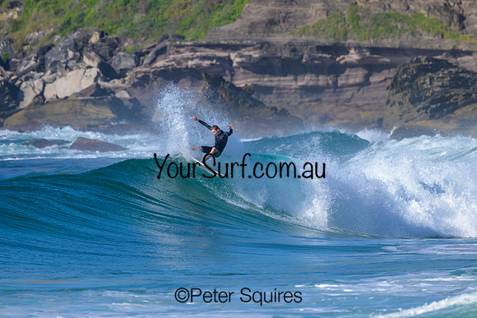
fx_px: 10602
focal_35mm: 800
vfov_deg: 1.7
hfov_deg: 2.6
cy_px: 159
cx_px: 238
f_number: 11
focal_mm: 800
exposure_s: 1/2000
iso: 900
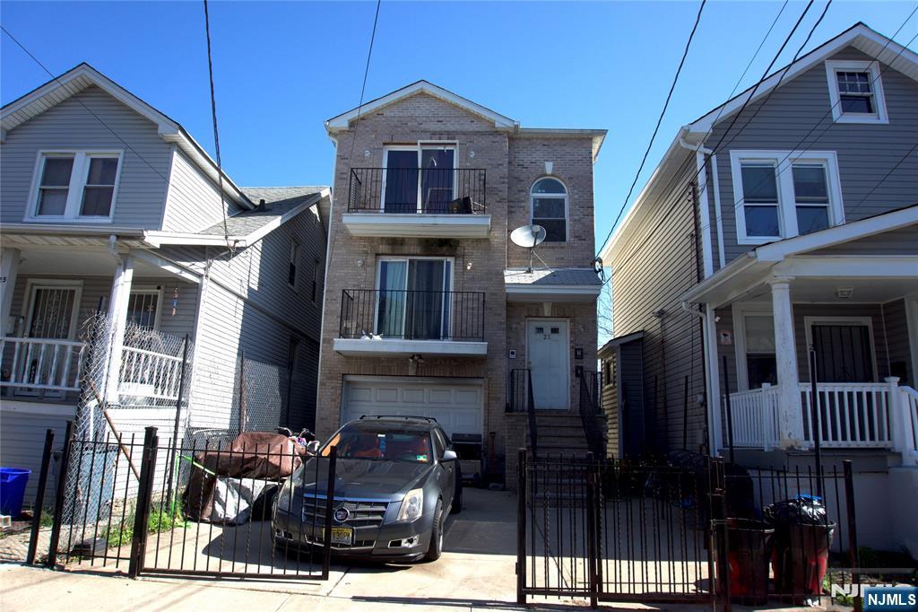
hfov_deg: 73.8
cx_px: 459
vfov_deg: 53.1
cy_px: 306
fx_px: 612
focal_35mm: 24
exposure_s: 1/200
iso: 100
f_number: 9
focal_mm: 16
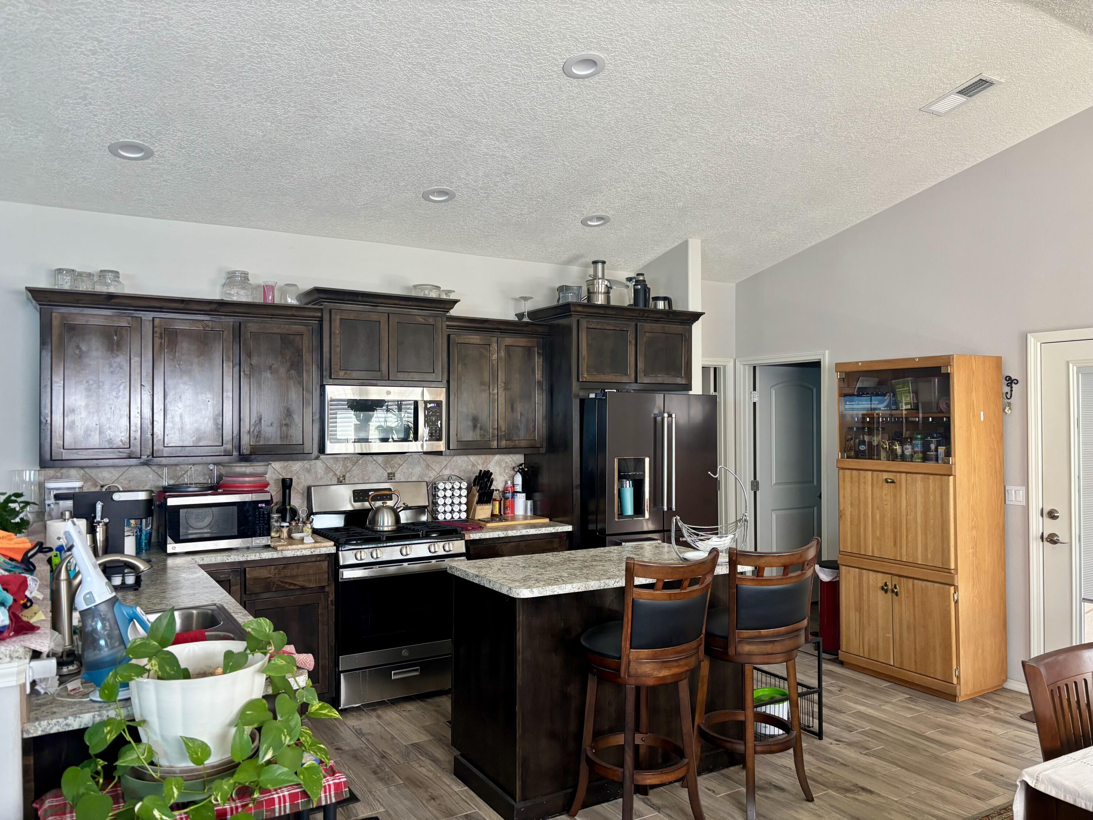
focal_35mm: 26
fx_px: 821
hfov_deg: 67.3
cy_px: 410
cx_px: 546
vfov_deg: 53.1
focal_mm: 5.96
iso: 160
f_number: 1.6
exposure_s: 1/60
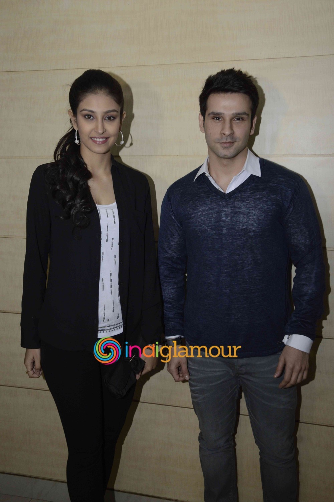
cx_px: 167
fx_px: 544
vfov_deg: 49.6
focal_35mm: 39
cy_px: 251
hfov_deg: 34.1
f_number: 9
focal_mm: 26
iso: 800
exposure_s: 1/200
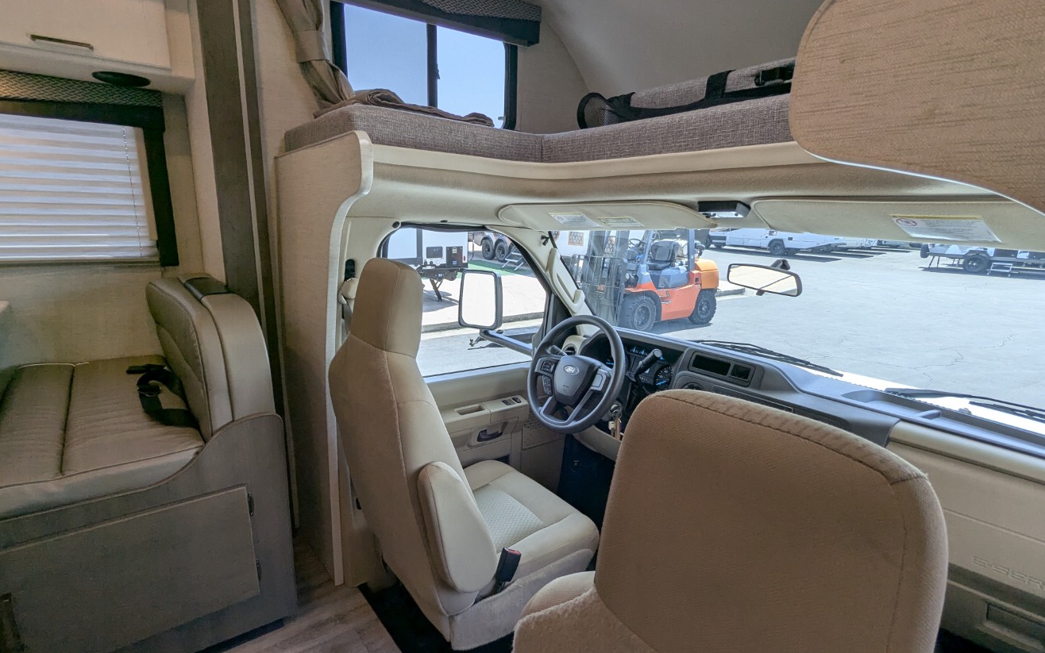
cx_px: 510
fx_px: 513
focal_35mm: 18
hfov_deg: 91.1
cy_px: 344
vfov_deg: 65.0
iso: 44
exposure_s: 1/311
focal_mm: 2.35
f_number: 2.2
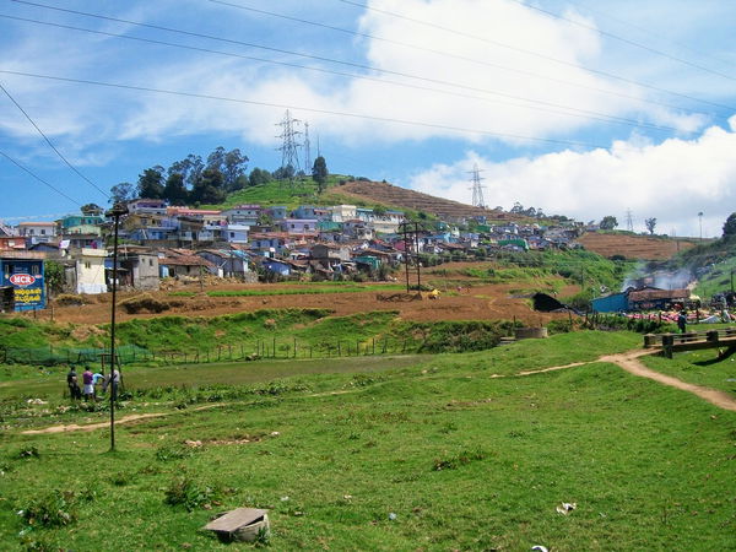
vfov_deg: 39.7
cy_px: 276
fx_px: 765
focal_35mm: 36
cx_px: 368
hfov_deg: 51.4
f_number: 4.8
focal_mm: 6
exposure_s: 1/500
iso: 80
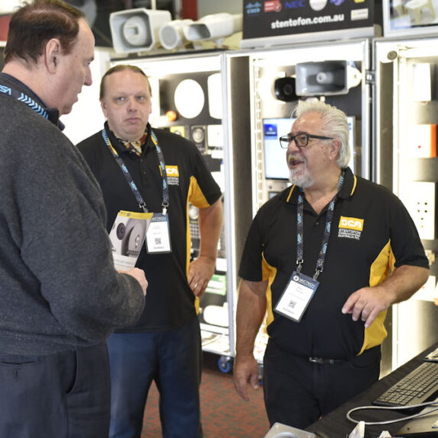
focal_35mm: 53
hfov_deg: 32.2
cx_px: 232
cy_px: 234
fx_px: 759
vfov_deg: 32.2
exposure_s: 1/60
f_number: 2.8
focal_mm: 35
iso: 800
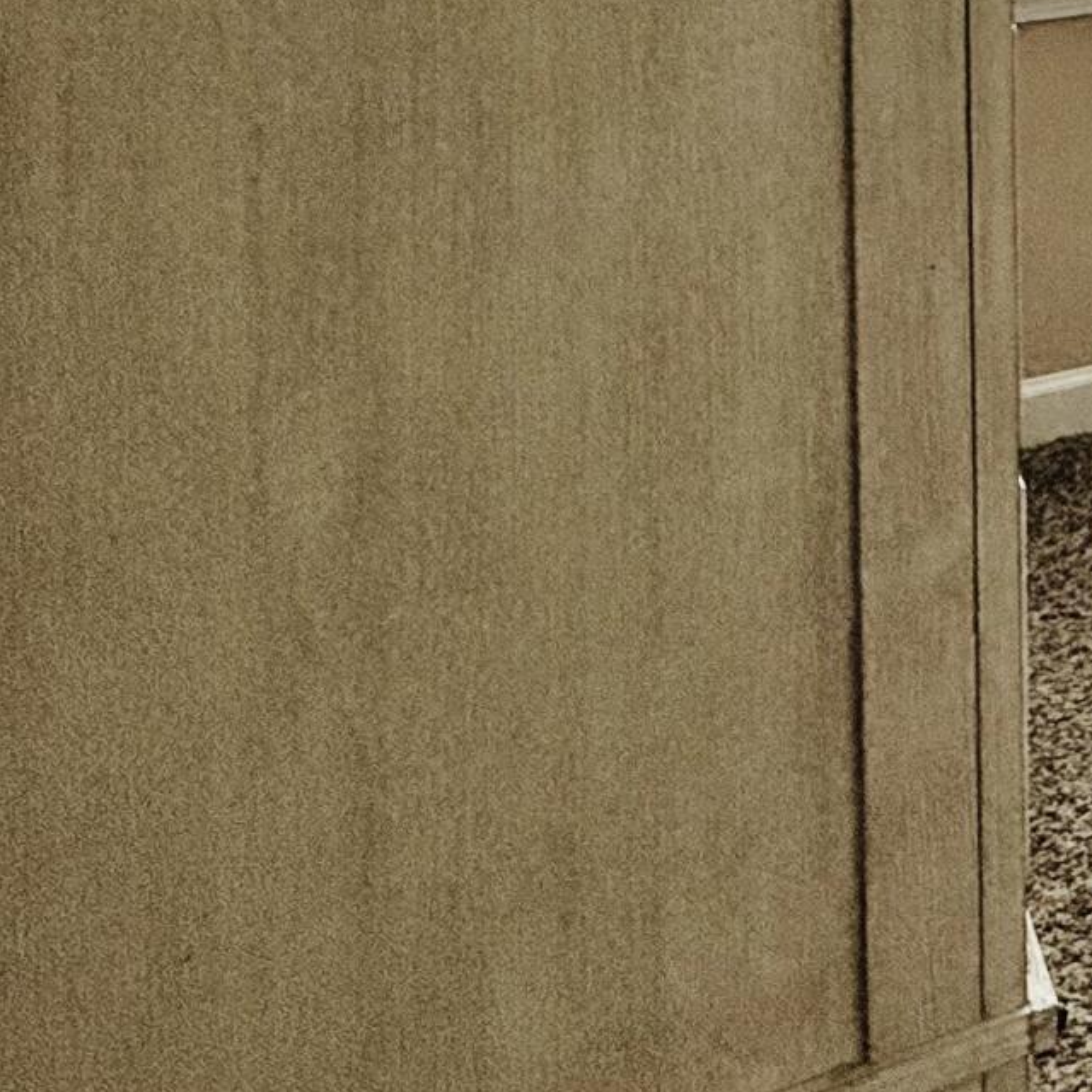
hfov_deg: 17.2
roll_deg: -0.4
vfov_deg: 24.7
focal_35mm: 58
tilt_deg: -1.2
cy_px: -413
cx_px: 2367
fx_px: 2070
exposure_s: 1/269
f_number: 2.2
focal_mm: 2.22
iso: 50
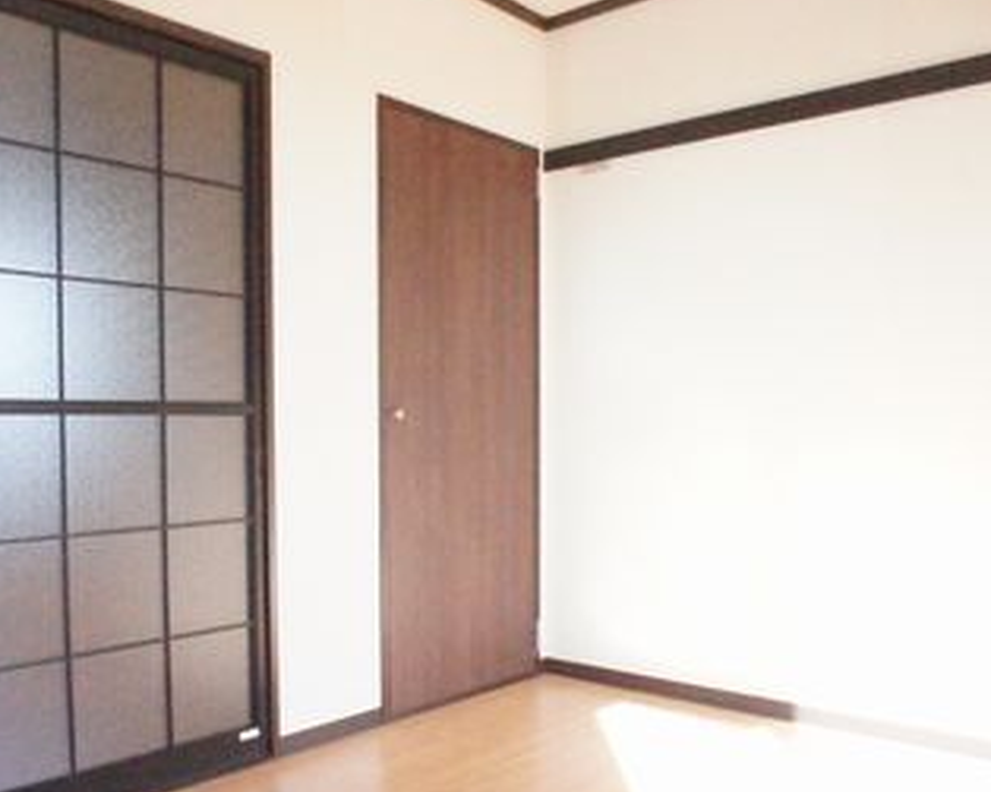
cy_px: 478
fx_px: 1261
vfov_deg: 34.8
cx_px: 432
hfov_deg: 42.8
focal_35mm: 43
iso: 12800
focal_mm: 16
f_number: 8
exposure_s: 1/1000
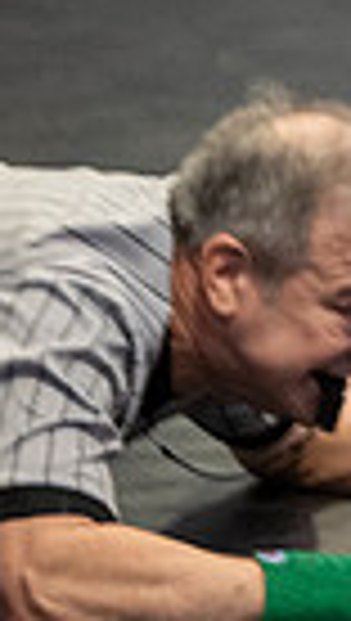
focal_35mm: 829
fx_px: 13667
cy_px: 151
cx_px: 1684
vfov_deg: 2.6
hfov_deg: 1.5
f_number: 2.8
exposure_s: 1/1000
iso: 3200
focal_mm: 135
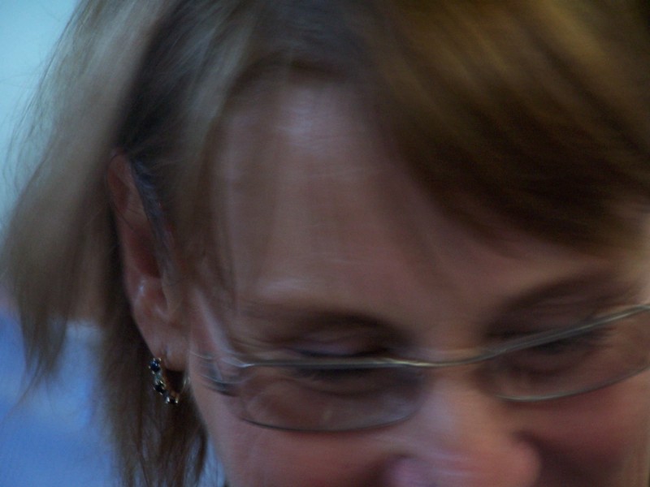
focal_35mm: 209
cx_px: 325
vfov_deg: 7.1
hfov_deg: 9.5
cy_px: 244
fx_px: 3924
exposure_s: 1/15
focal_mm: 34.6
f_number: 3.2
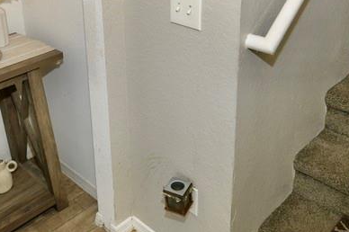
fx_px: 407
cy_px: 27
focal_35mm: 42
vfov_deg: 30.6
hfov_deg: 45.9
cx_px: 125
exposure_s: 1/200
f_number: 3.5
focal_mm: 10
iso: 100
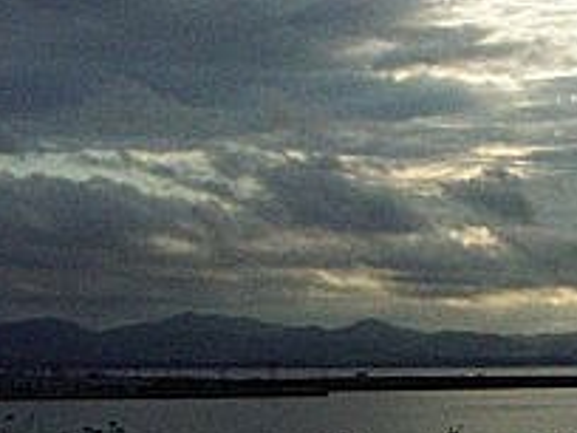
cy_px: 224
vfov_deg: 12.5
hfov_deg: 15.8
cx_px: 735
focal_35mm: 119
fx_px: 1984
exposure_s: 1/1500
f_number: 4.8
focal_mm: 5.8
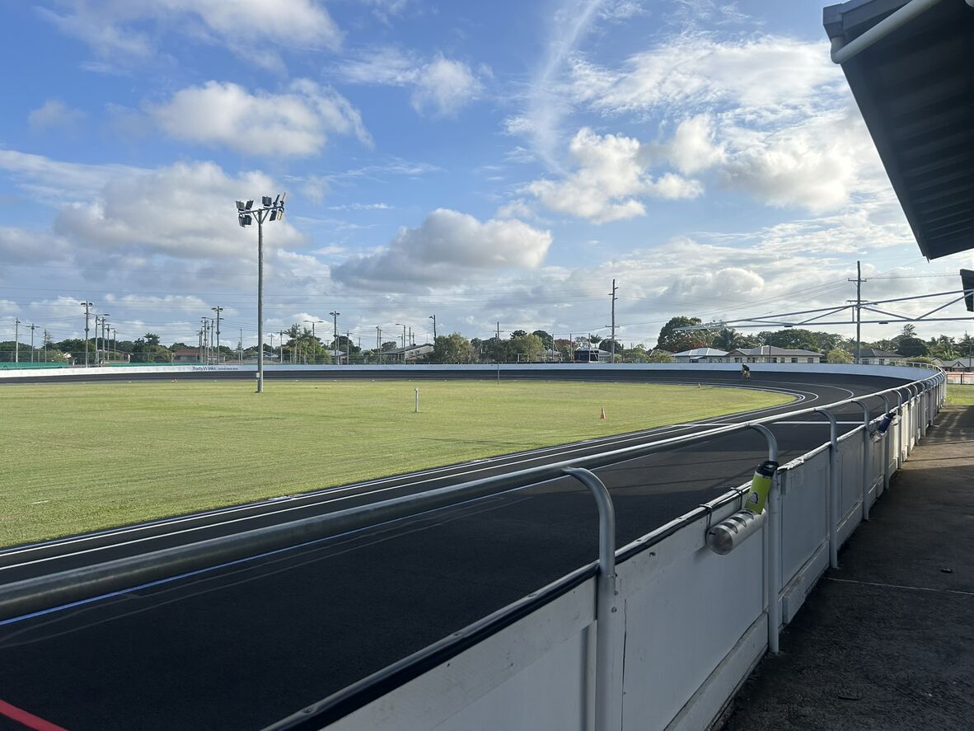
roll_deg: +0.0
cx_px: 487
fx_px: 732
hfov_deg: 67.3
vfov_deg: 53.1
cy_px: 366
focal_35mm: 26
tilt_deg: -0.1
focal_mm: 5.7
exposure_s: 1/5076
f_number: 1.5
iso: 50
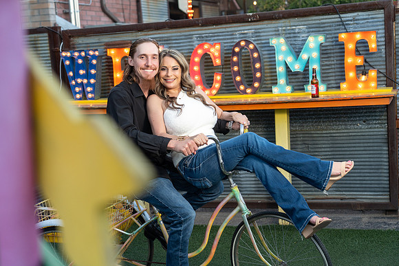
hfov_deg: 34.5
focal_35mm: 58
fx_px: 643
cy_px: 133
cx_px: 200
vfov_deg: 23.4
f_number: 4
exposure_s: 1/200
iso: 500
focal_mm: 58
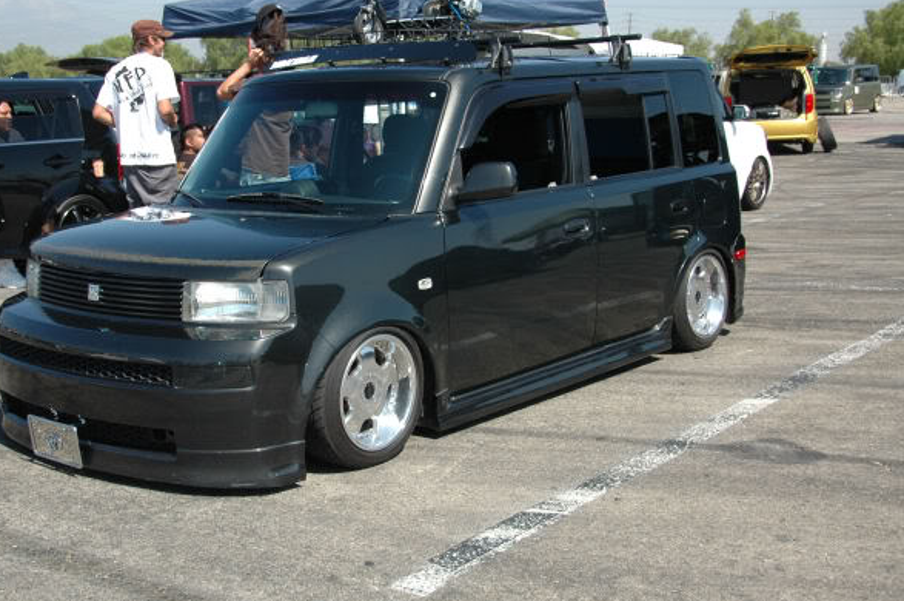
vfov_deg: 28.0
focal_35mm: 48
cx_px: 363
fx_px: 1204
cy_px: 279
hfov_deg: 41.0
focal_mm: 26
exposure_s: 1/1000
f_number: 4.5
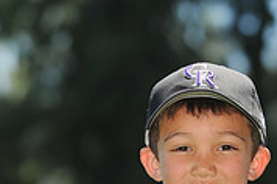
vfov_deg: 4.0
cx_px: 179
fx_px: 2634
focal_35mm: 343
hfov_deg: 6.0
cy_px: 248
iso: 200
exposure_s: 1/1250
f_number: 4
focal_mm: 105
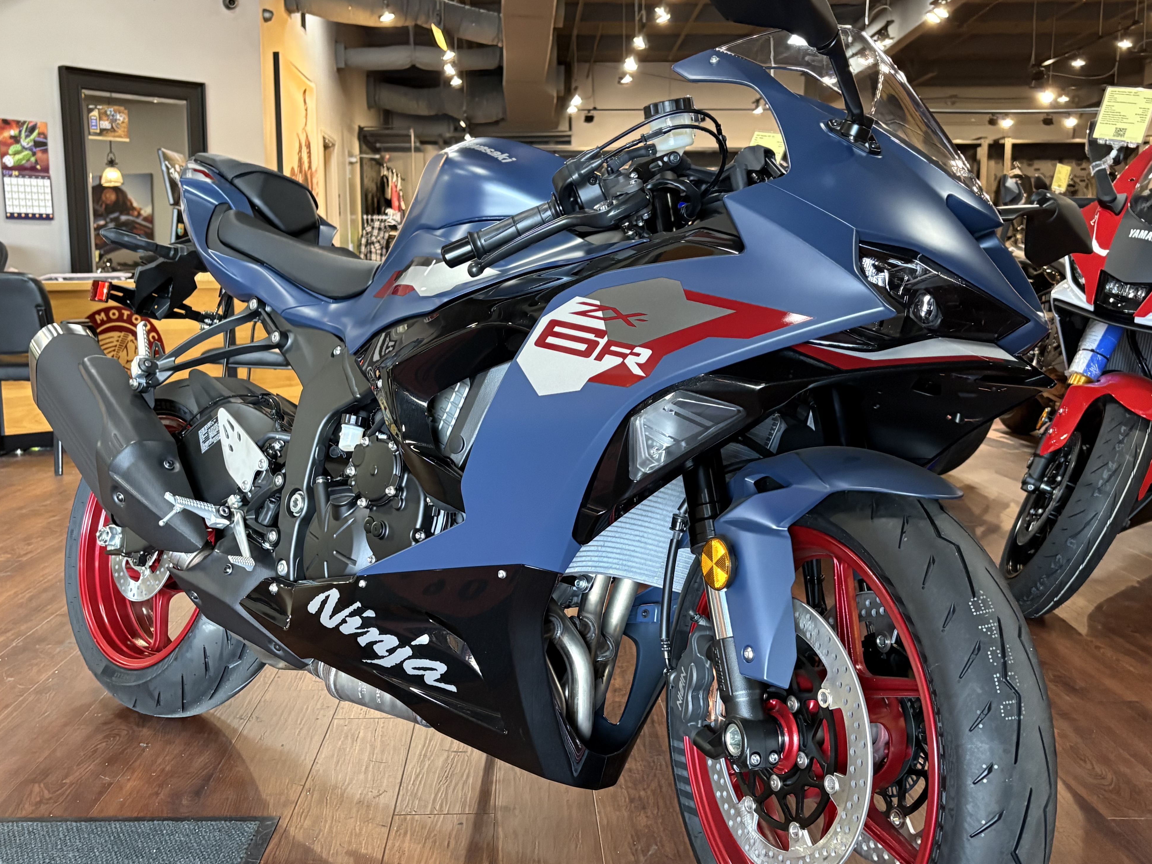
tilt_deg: -8.6
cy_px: 465
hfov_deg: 49.0
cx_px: 552
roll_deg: +0.6
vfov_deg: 37.7
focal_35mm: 38
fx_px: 1265
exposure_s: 1/60
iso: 400
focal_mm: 5.96
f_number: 1.6
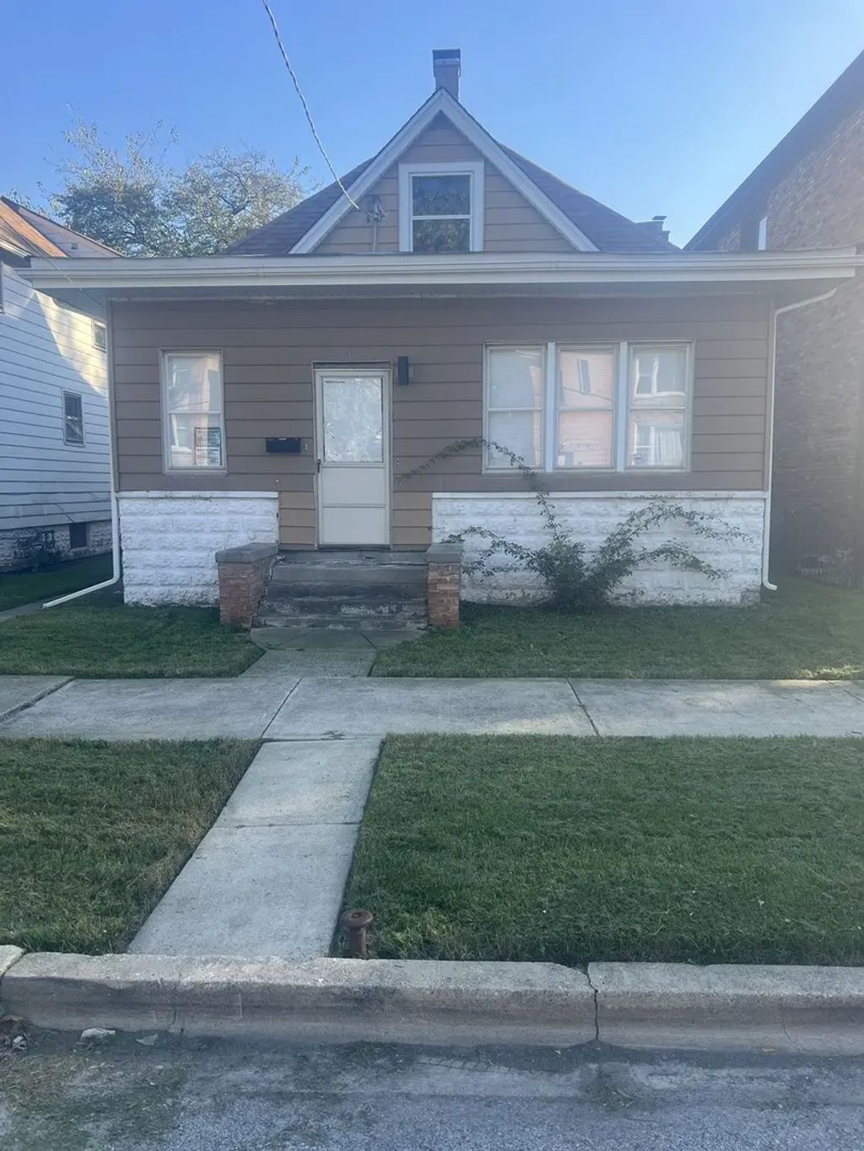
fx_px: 865
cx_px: 432
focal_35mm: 26
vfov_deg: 67.3
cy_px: 576
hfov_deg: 53.1
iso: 50
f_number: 1.5
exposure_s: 1/846
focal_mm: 5.7
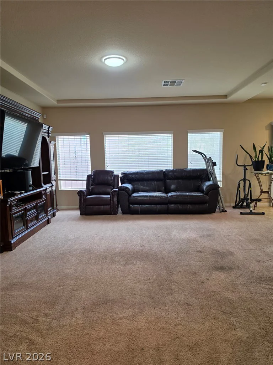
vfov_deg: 73.9
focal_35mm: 23
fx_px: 242
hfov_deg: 58.9
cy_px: 182
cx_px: 136
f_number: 1.4
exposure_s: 1/120
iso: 125
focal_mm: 6.5
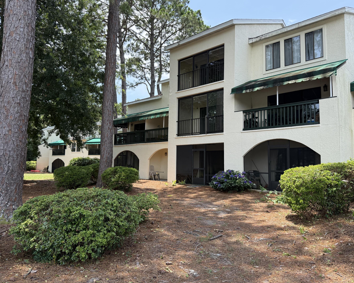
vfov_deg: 54.9
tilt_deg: +5.8
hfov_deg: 66.0
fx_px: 272
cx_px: 189
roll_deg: -0.7
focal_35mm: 26
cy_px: 143
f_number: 1.78
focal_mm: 6.76
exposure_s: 1/1385
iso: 100
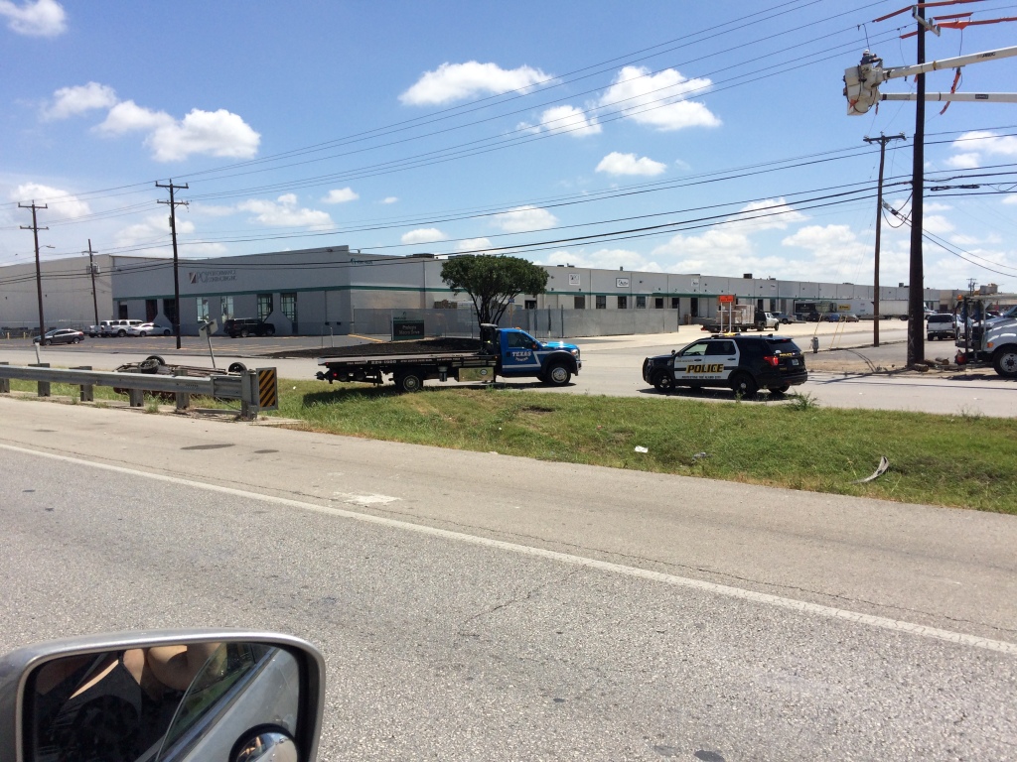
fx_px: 852
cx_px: 508
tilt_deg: -5.0
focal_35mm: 29
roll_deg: +0.7
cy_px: 381
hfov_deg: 61.7
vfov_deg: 48.2
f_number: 2.2
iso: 32
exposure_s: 1/3165
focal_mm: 4.15
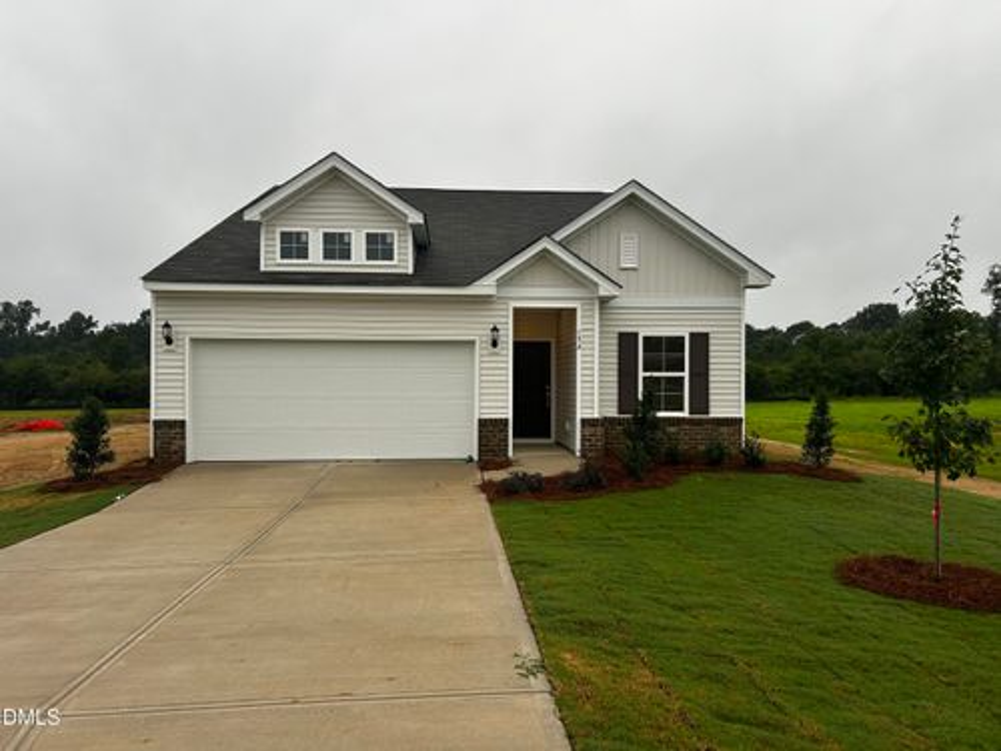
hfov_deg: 67.3
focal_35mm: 26
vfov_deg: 53.1
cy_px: 376
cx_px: 500
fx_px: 752
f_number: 1.5
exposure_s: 1/243
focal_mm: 5.7
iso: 40
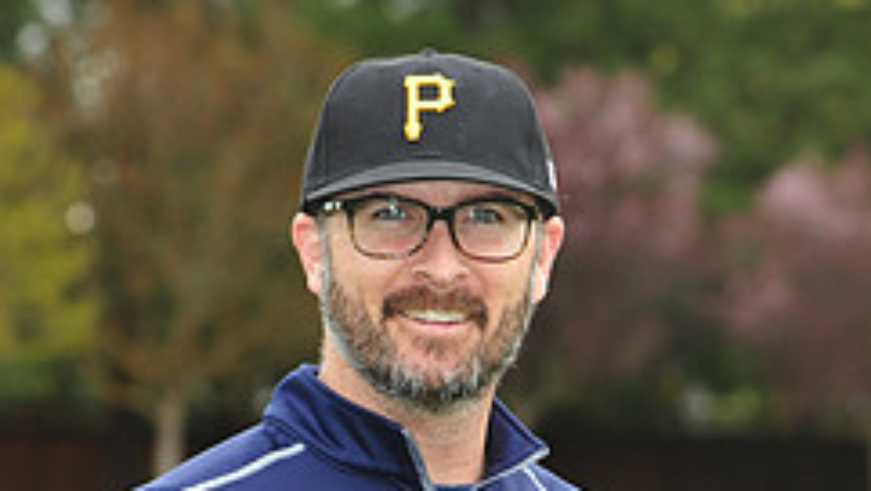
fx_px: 7558
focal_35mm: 327
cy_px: 801
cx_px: 618
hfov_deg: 6.6
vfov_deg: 3.7
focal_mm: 130
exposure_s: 1/200
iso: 400
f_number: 7.1
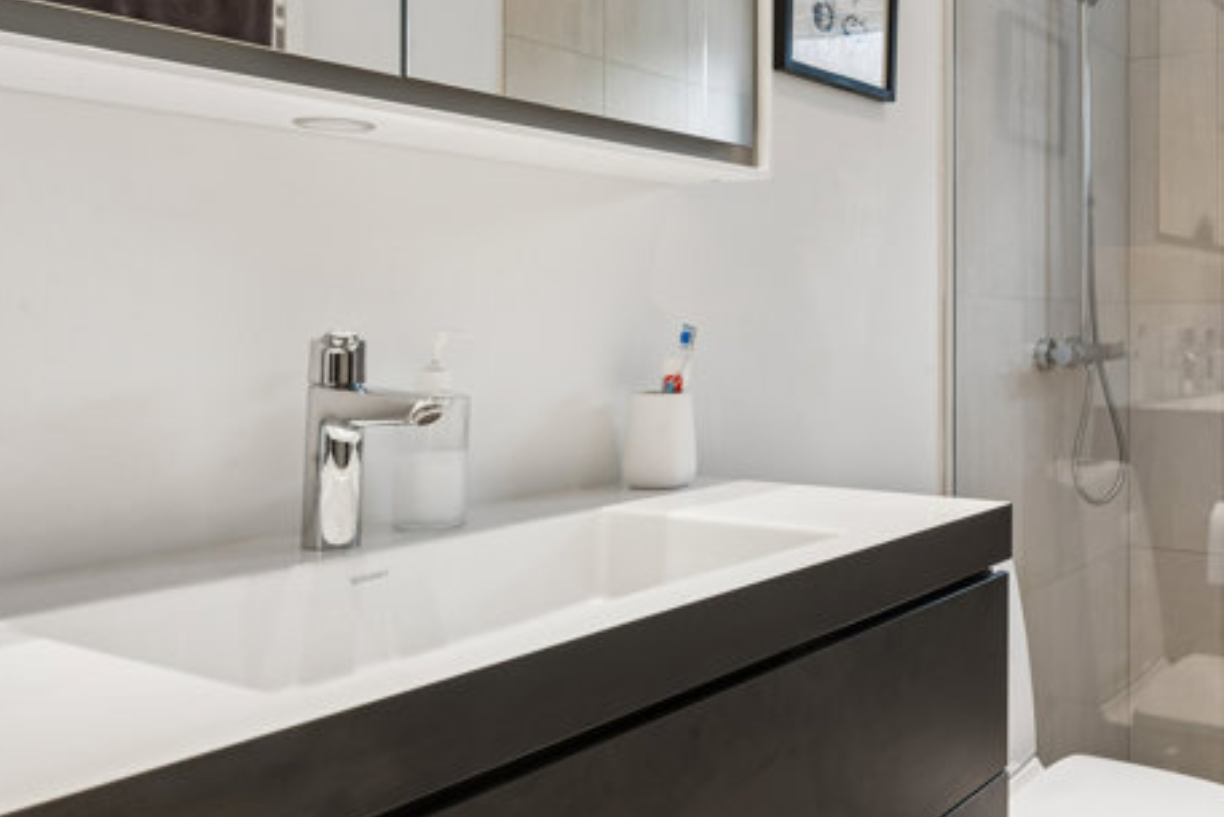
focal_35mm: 35
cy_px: 317
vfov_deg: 37.7
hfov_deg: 51.3
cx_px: 967
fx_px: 1190
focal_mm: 20
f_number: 11
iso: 200
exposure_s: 1/3.33
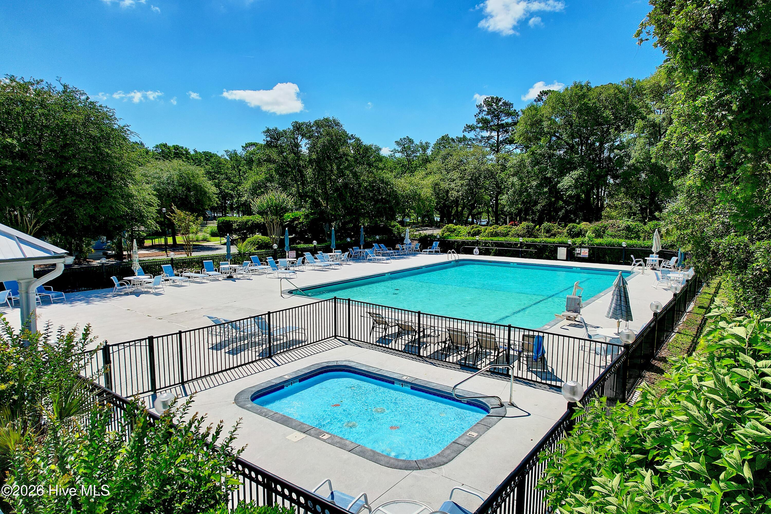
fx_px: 471
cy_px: 257
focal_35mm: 22
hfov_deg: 78.6
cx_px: 386
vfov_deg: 57.2
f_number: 2.8
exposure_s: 1/1000
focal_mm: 8.4
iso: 100
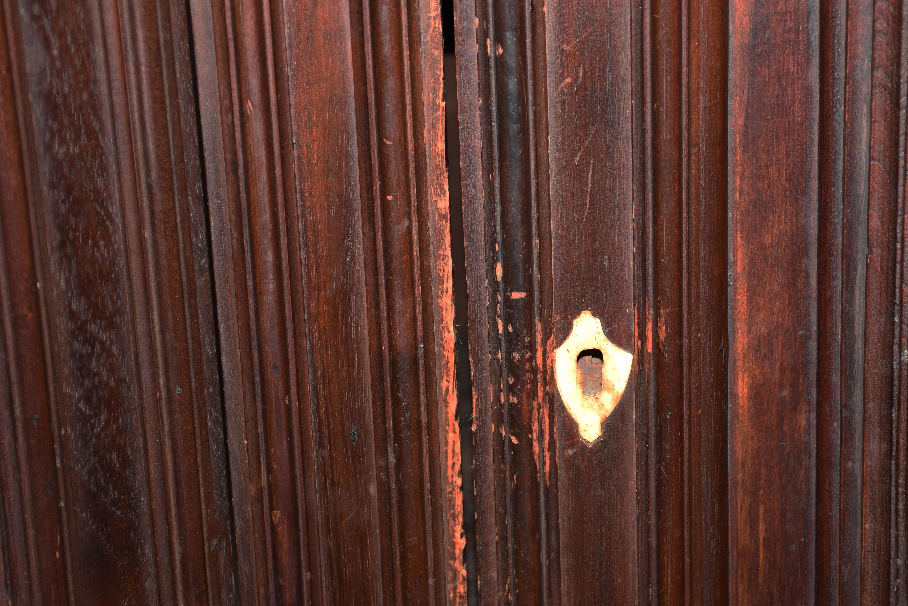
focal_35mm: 85
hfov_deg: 24.0
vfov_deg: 16.1
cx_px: 534
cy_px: 345
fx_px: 2134
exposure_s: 1/60
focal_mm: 45
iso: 125
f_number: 5
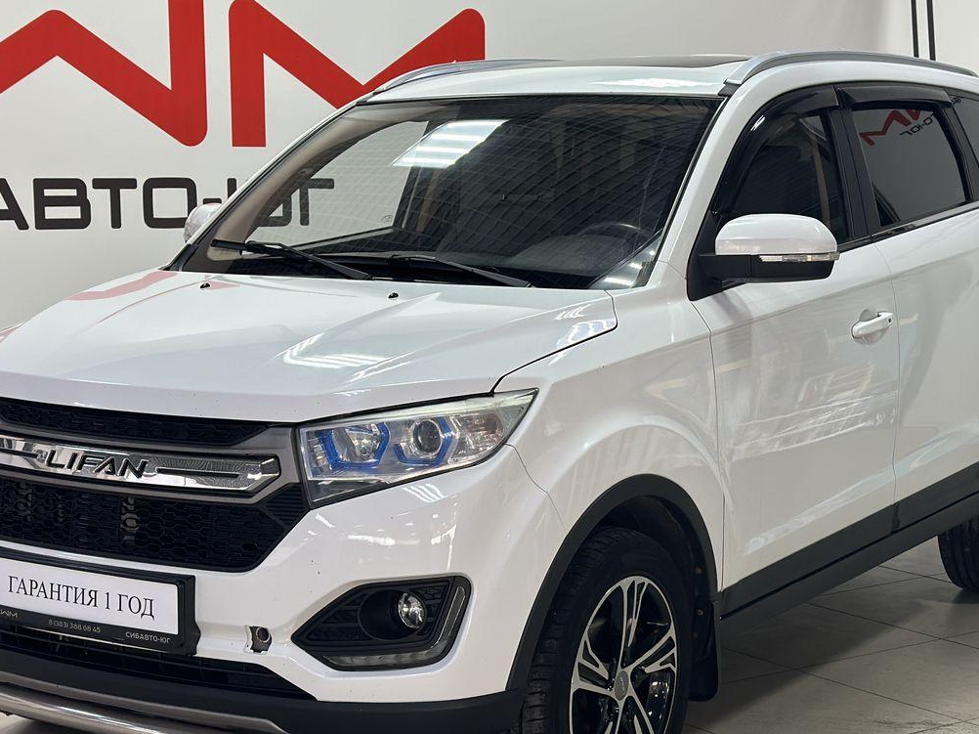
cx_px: 479
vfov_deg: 21.3
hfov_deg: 28.2
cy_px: 433
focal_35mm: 69
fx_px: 1951
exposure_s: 1/121
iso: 80
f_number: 1.78
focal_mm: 6.86
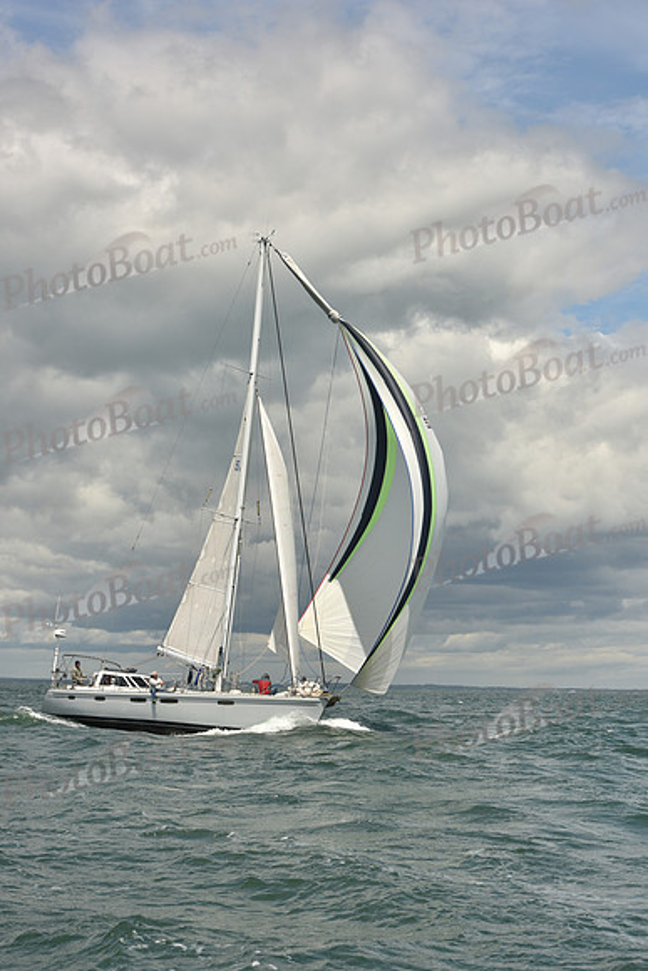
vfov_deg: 28.8
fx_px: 1889
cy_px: 486
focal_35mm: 70
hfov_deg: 19.5
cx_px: 324
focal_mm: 70
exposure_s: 1/800
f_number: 13
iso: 320
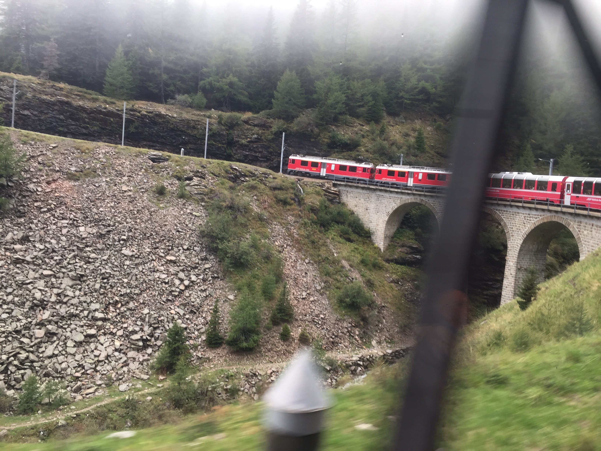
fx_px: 503
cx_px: 300
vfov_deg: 48.2
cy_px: 226
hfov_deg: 61.7
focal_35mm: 29
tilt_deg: +5.9
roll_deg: -4.4
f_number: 2.2
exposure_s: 1/50
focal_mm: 4.15
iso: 32
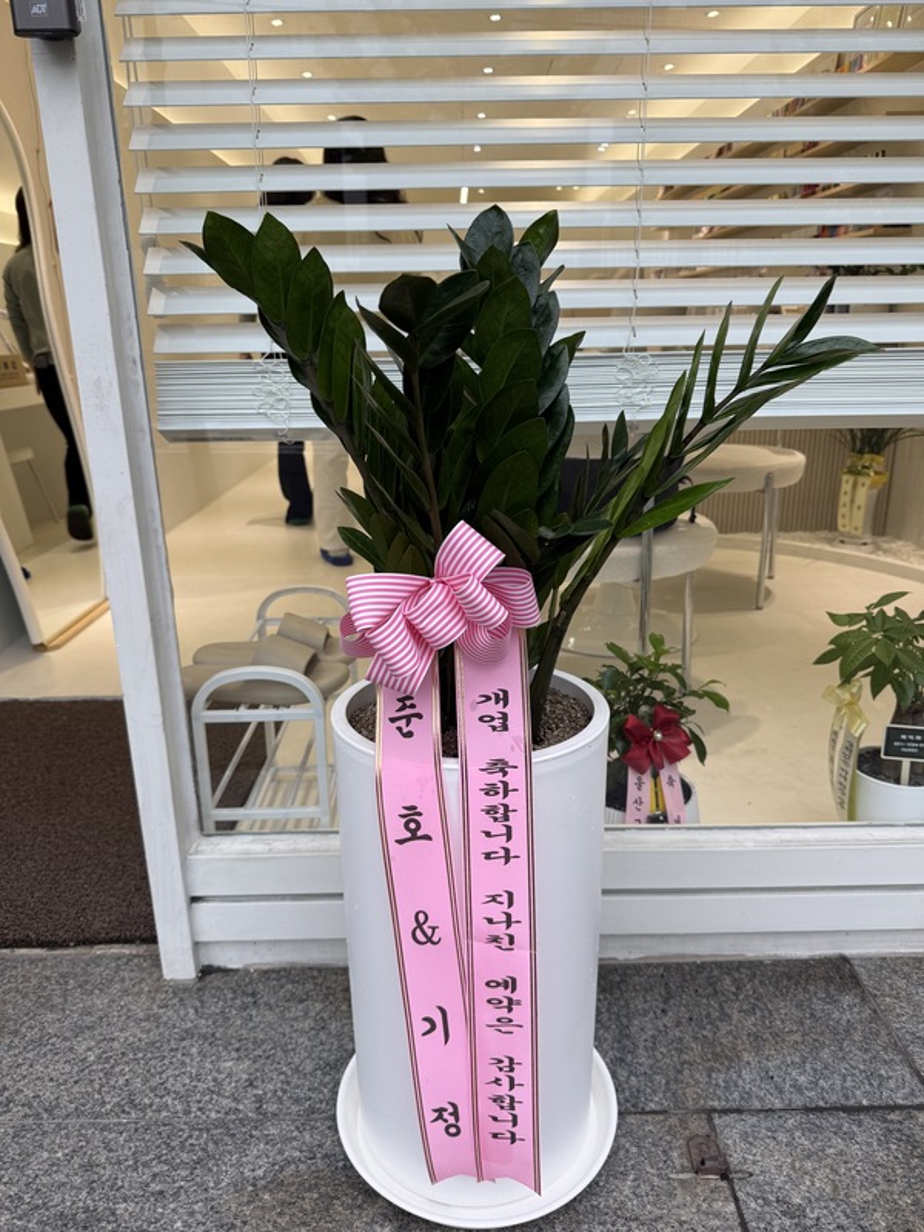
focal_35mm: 24
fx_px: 854
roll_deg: +1.0
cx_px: 462
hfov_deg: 56.8
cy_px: 616
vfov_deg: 71.6
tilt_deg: -18.3
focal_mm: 6.76
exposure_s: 1/231
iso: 64
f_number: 1.78
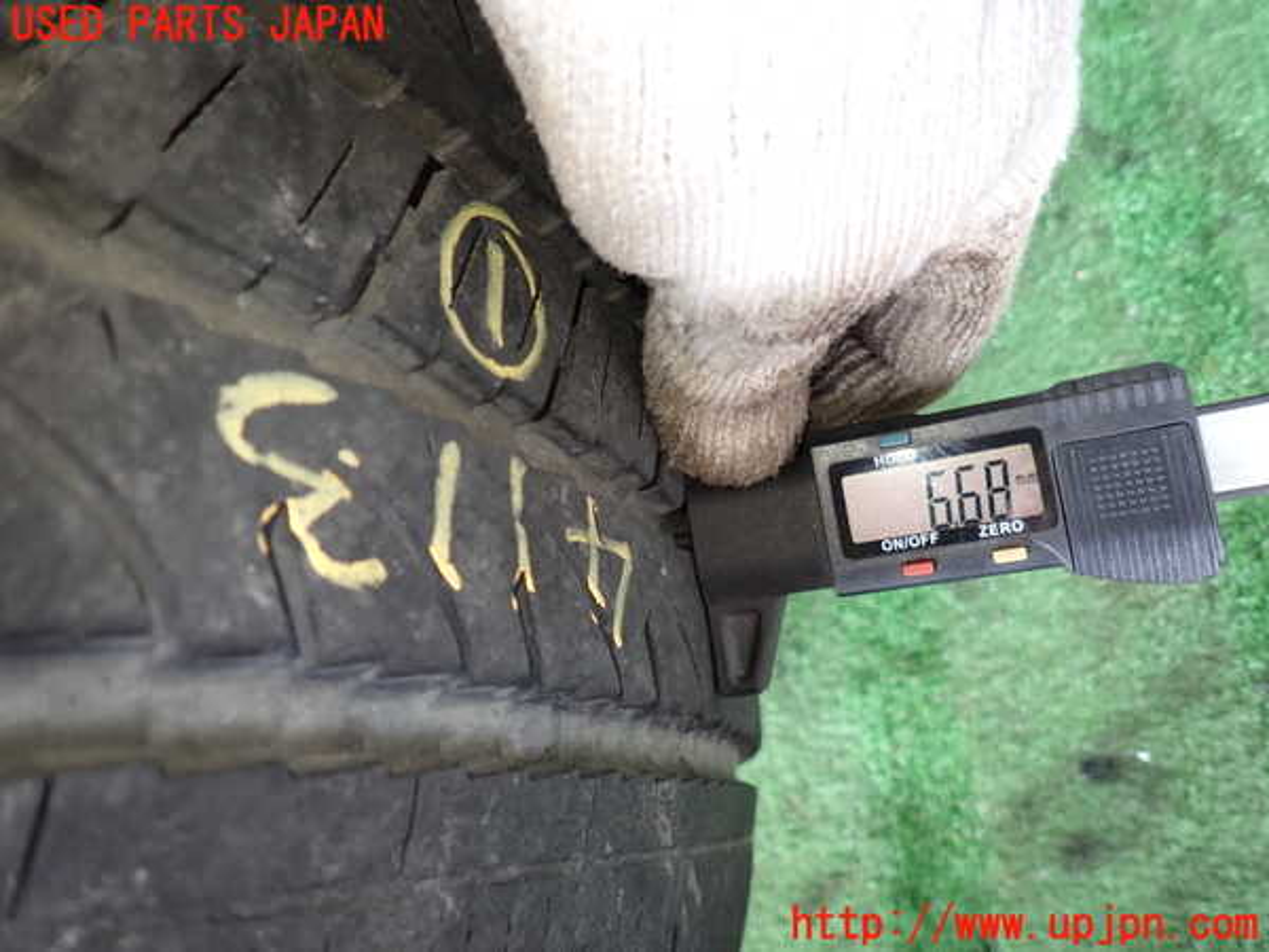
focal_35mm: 25
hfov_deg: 69.4
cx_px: 634
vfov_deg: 54.9
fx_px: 916
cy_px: 476
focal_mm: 4.5
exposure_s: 1/60
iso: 160
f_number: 2
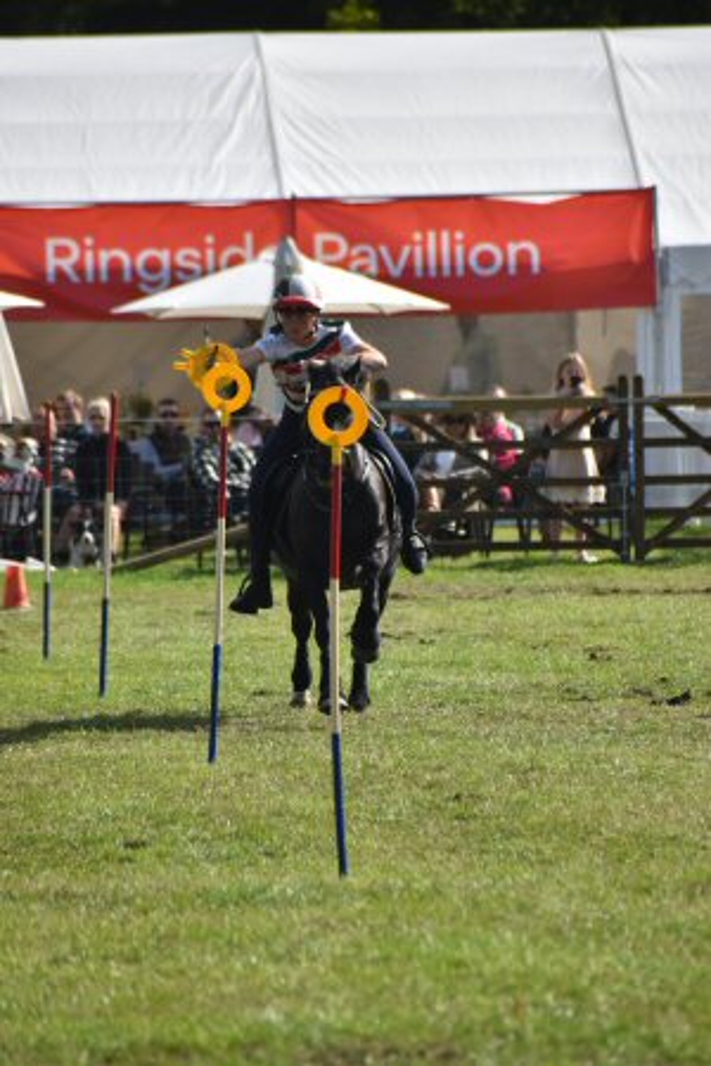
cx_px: 356
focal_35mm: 405
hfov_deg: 3.4
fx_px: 11997
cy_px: 533
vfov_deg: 5.1
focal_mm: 270
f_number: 7.1
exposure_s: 1/2000
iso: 400
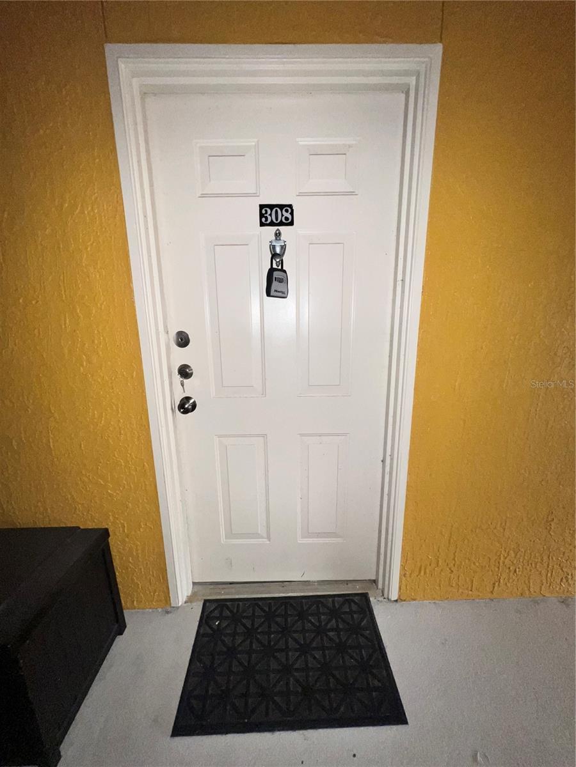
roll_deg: -0.2
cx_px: 288
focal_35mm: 13
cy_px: 384
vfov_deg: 106.2
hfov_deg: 89.9
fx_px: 288
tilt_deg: -13.2
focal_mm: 1.57
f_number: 1.8
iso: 100
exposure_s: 1/60
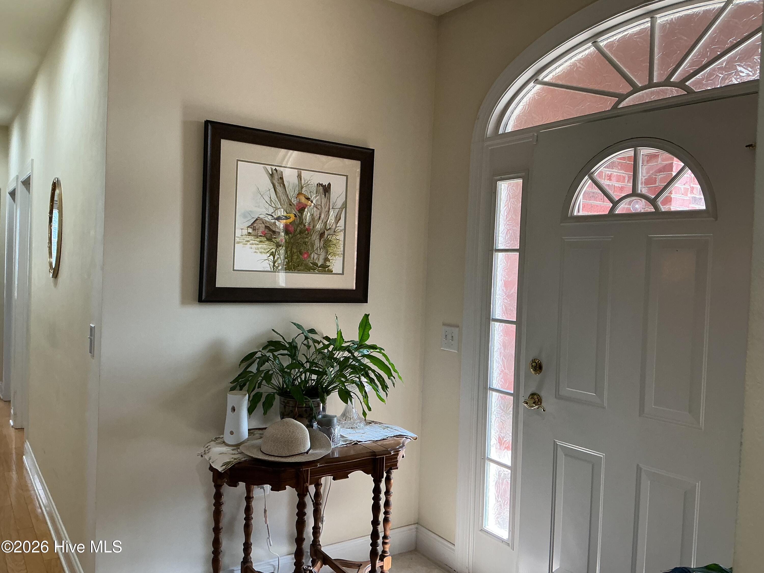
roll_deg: -1.9
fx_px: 640
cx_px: 382
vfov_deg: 48.2
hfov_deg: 61.7
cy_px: 286
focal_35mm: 29
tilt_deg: -1.0
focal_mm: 3
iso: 80
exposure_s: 1/60
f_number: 1.8
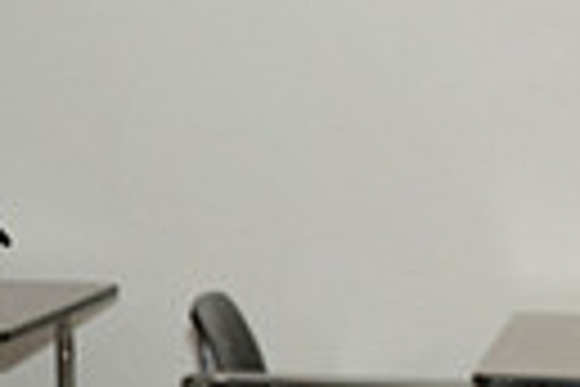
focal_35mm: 157
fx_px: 2529
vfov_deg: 8.5
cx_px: -688
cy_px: 637
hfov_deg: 11.4
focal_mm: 35
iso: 6400
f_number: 8
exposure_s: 1/200
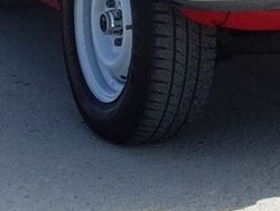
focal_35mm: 95
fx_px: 770
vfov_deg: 14.9
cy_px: -68
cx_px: 271
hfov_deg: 20.1
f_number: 2.2
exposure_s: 1/984
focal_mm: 3.3
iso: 40
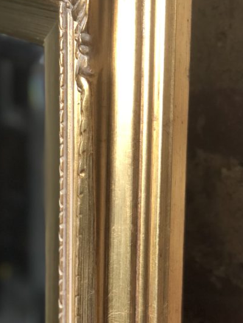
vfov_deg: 19.6
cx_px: 43
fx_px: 936
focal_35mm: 100
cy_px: 110
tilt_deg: -14.6
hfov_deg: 14.7
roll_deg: +3.2
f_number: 2.4
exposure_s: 1/25
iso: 125
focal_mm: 6
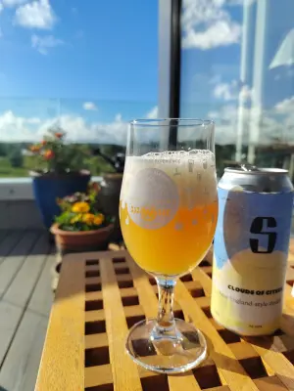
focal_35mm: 24
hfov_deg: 56.8
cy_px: 196
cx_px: 147
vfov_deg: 71.6
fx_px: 272
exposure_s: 1/1122
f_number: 1.75
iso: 101
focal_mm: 5.25
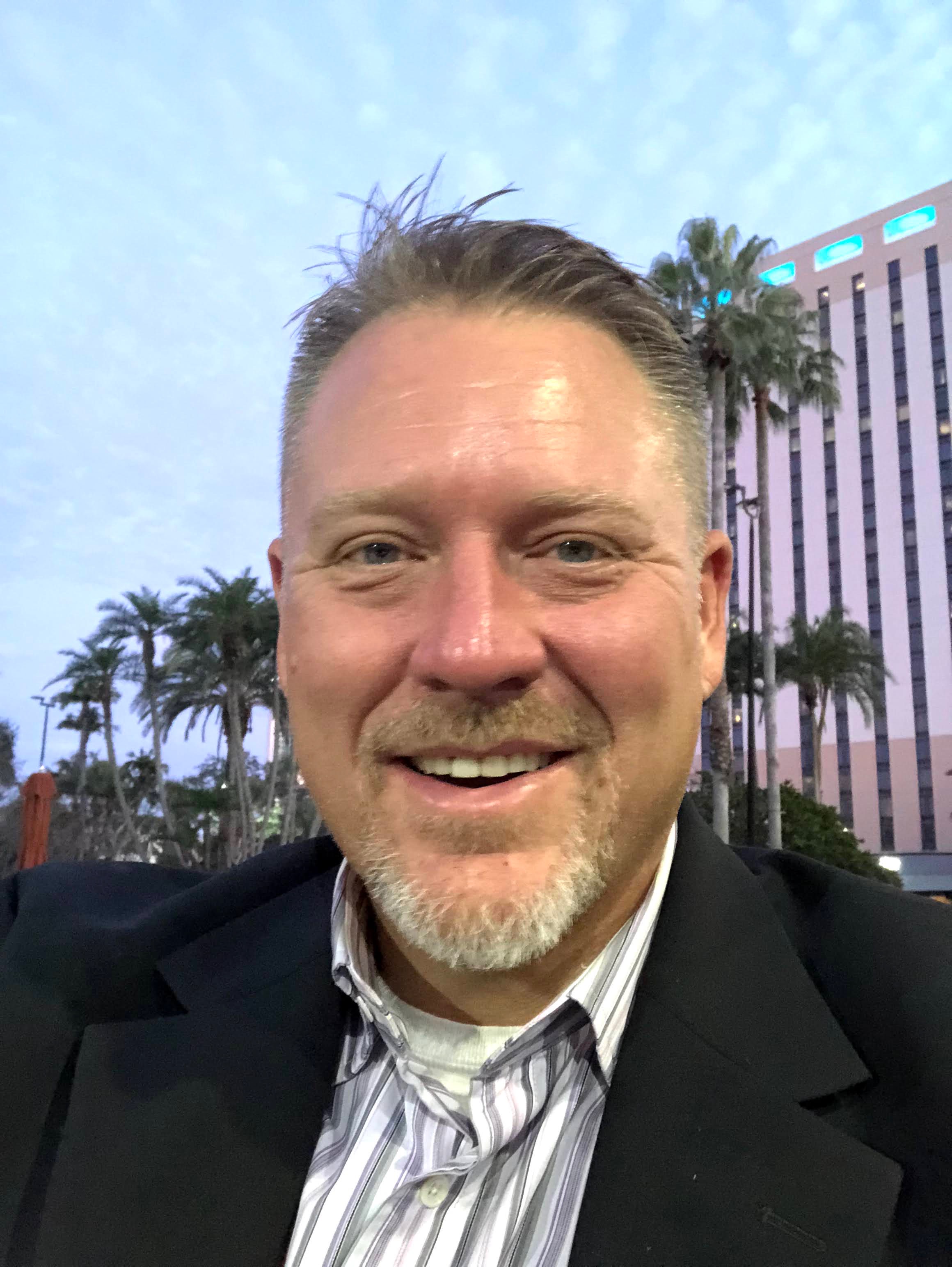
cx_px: 476
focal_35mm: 32
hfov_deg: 44.2
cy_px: 634
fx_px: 1172
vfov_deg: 56.8
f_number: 2.2
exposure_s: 1/15
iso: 500
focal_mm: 2.87
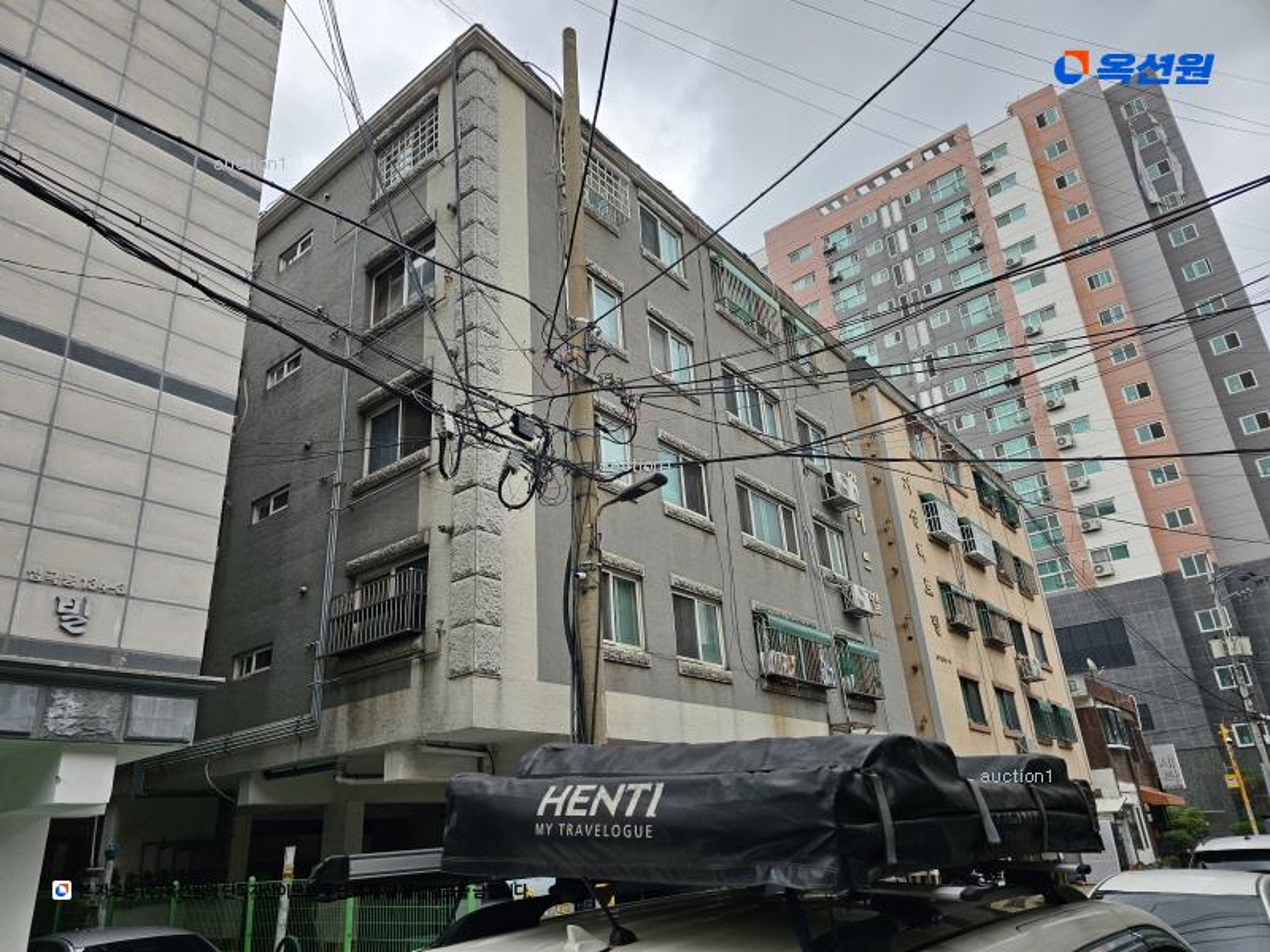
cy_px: 476
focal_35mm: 23
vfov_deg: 58.9
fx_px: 844
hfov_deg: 73.9
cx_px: 635
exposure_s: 1/235
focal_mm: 6.3
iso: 10
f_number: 1.7
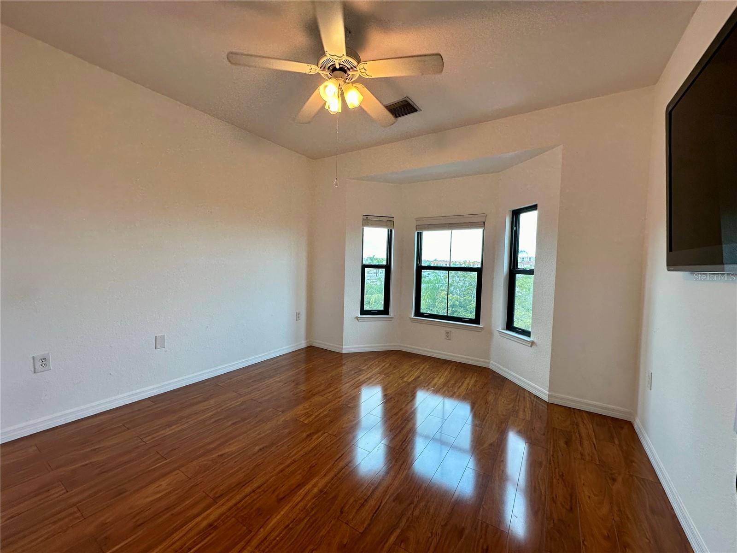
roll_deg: -2.1
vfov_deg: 85.7
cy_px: 276
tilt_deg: -1.5
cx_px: 368
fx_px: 298
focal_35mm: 14
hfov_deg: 102.1
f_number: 2.2
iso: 64
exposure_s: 1/120
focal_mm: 2.22
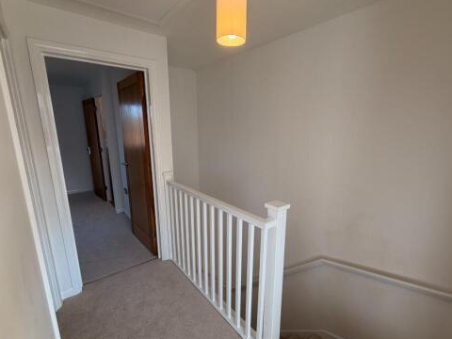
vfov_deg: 74.7
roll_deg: -0.3
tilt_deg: -13.5
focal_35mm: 17
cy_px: 178
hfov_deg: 91.0
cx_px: 226
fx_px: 222
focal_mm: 2.22
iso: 50
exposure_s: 1/100
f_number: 2.2
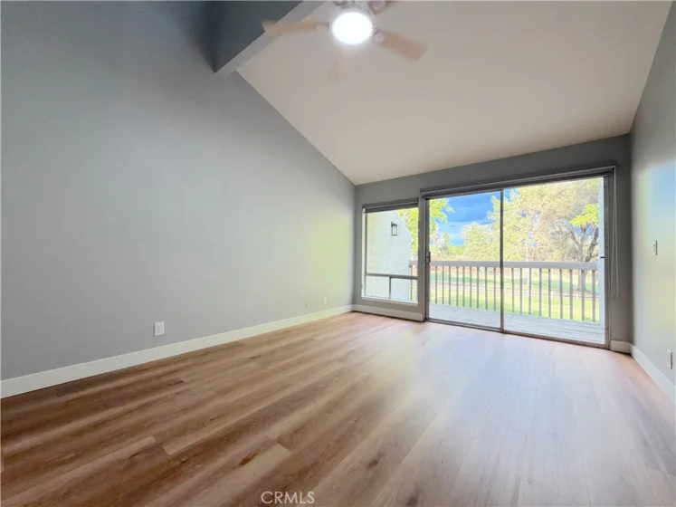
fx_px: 273
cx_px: 338
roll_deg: +0.0
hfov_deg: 102.1
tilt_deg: +1.4
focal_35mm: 14
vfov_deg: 85.7
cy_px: 254
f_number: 2.2
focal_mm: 2.22
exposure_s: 1/120
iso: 125
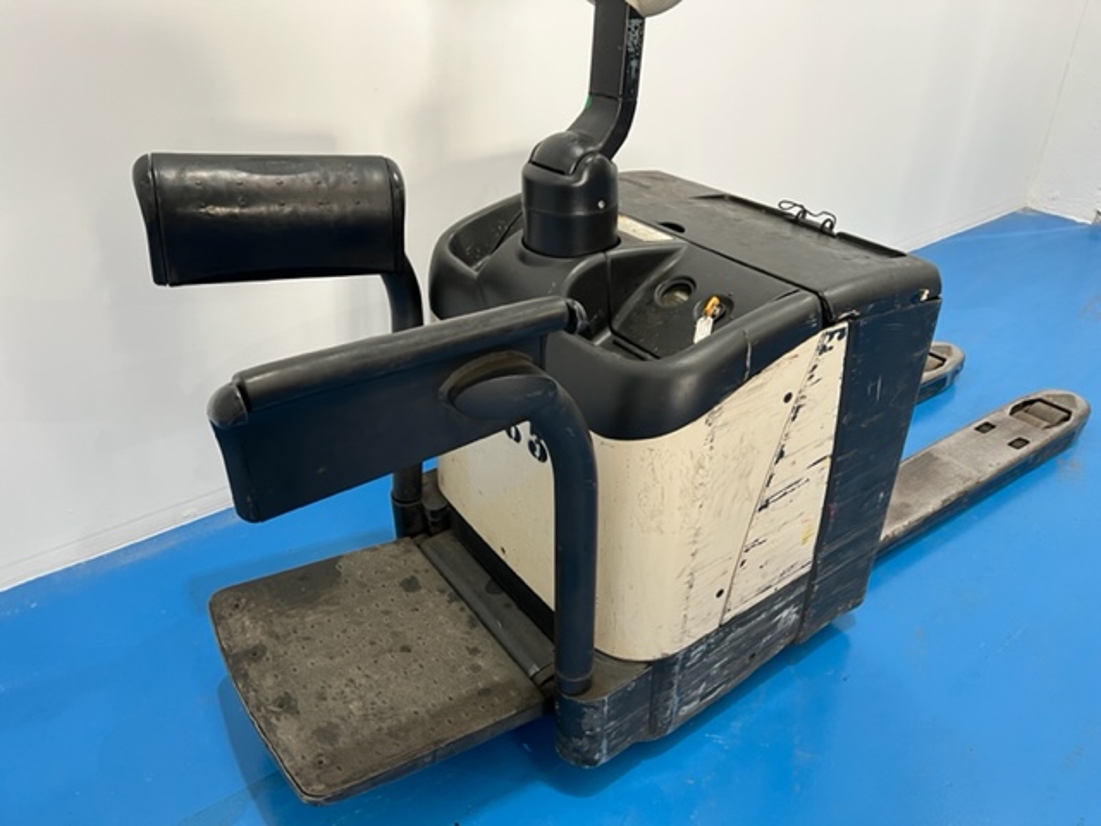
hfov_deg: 67.3
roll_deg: +1.5
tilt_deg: -33.0
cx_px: 550
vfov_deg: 53.1
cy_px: 413
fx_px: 827
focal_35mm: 26
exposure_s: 1/50
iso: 80
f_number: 1.5
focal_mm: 5.7
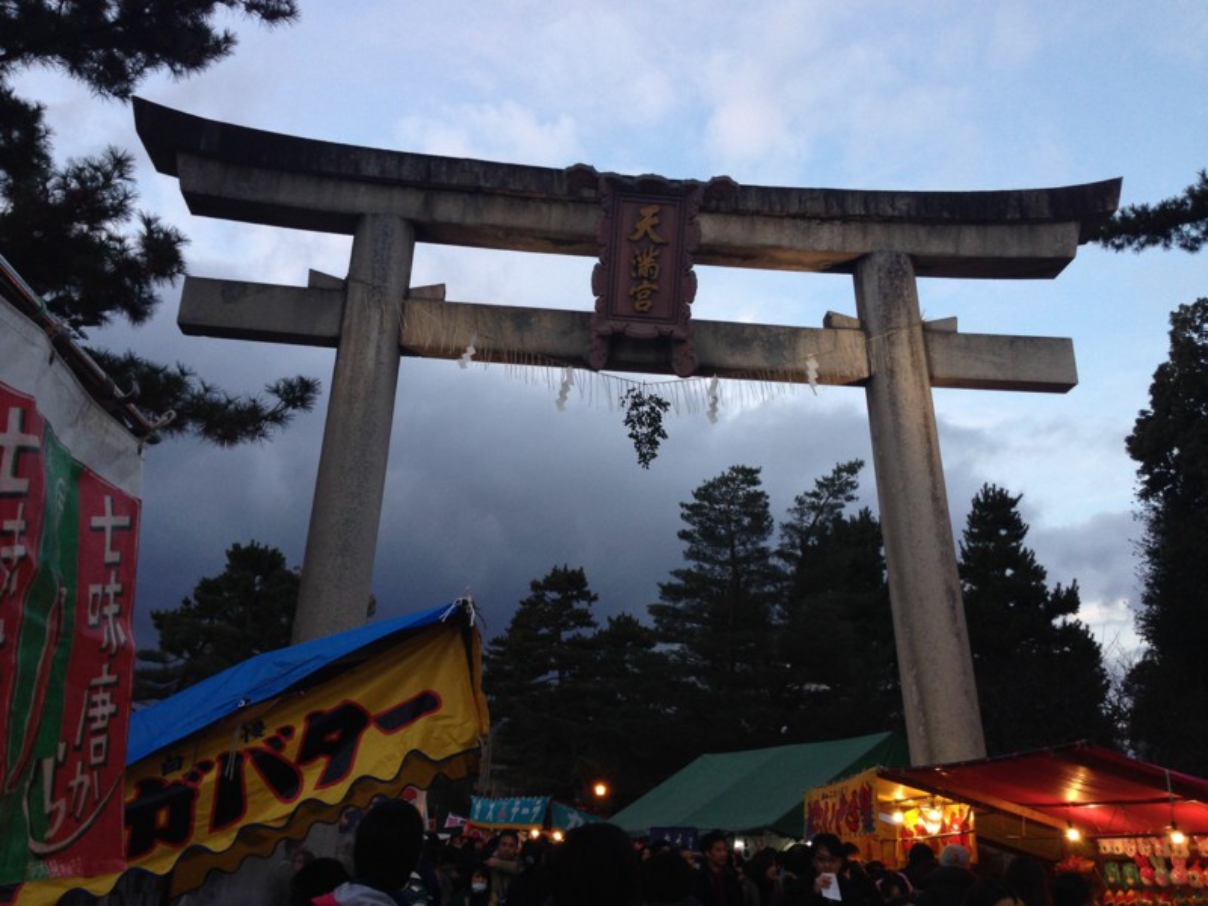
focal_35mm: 33
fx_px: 1152
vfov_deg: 42.9
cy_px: 453
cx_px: 604
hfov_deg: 55.4
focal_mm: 4.12
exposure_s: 1/120
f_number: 2.4
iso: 80
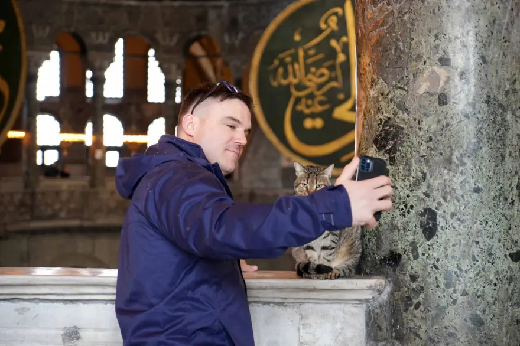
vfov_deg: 19.4
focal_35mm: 70
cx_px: 260
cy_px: 173
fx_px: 1011
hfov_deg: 28.9
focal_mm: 70
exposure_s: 1/50
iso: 640
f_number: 4
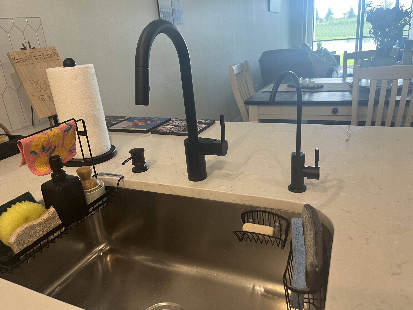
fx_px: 310
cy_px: 155
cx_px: 206
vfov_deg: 53.1
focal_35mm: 26
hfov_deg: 67.3
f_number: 1.6
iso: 125
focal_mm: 5.1
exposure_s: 1/60
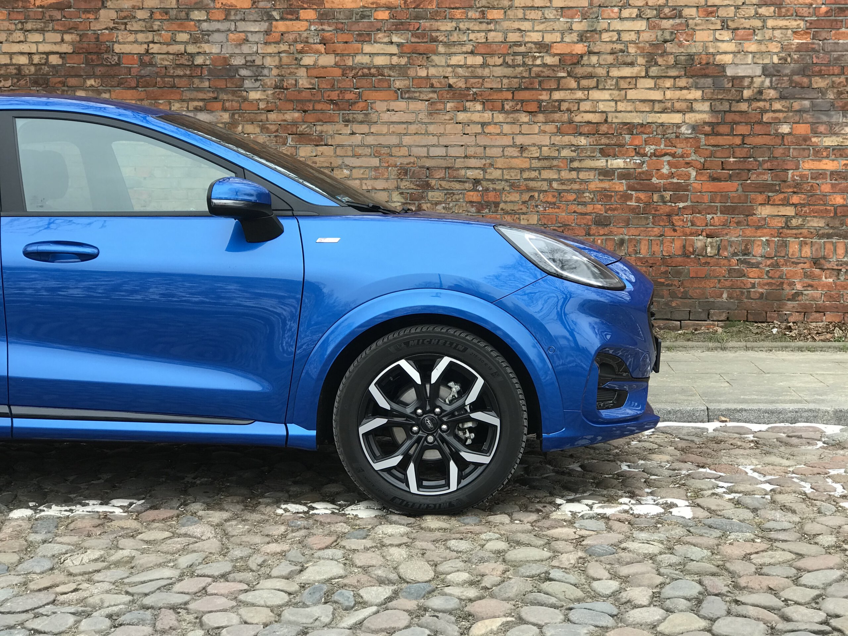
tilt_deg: -3.7
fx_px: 1396
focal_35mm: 57
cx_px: 424
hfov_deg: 33.8
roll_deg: -0.6
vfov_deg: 25.7
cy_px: 318
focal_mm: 6.6
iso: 32
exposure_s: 1/100
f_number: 2.8
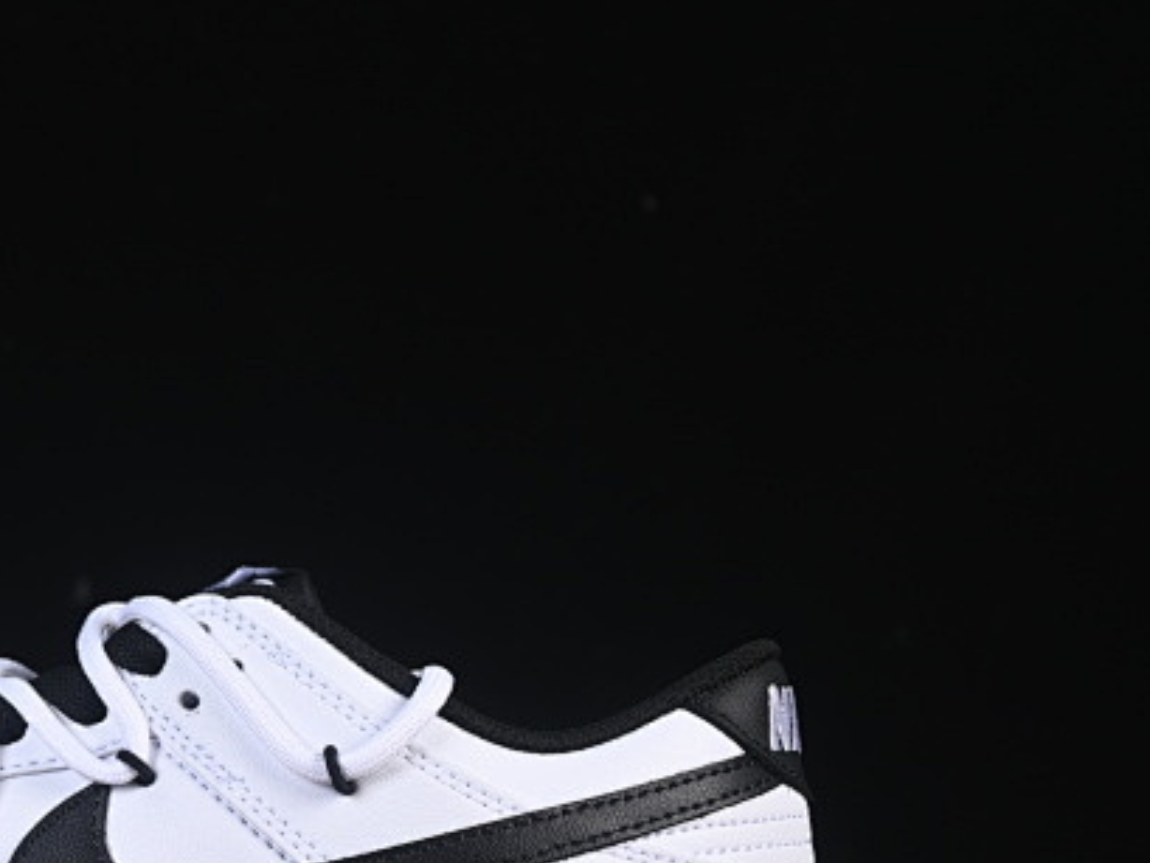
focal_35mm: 141
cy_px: 724
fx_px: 4686
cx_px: 87
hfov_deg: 13.8
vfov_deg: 10.5
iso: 160
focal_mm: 50
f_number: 8
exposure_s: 1/80
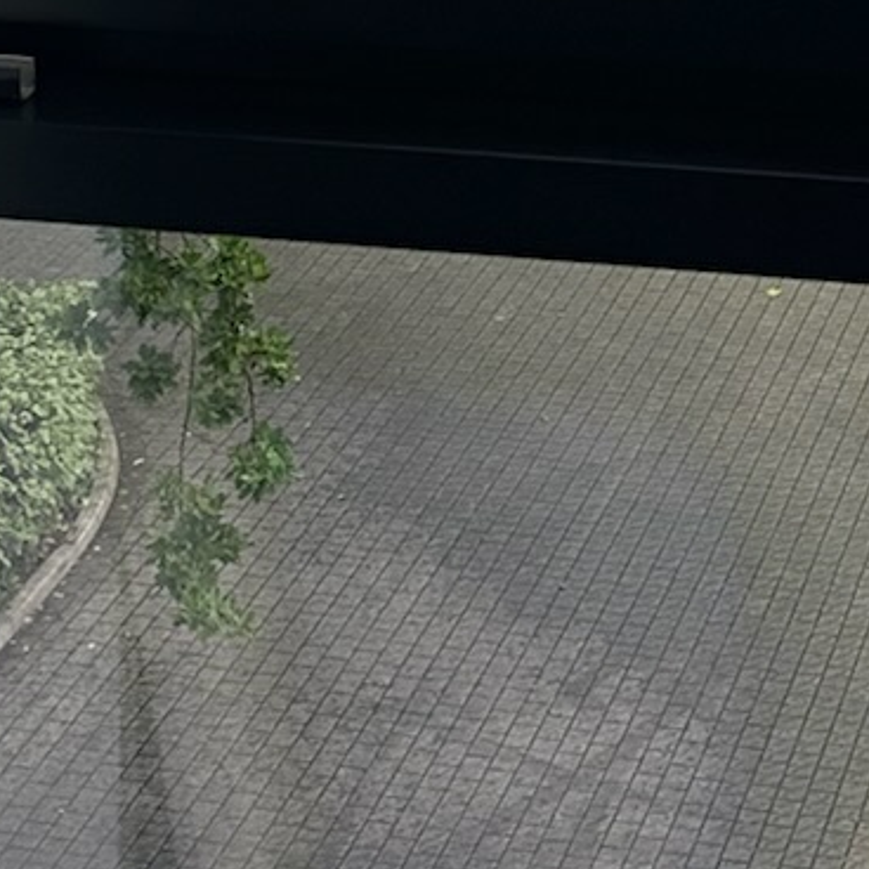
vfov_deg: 12.4
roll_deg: -0.1
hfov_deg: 14.5
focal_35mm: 118
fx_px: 3351
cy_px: -1065
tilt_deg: -0.6
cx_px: 876
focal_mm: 6.86
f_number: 1.78
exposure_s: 1/223
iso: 64
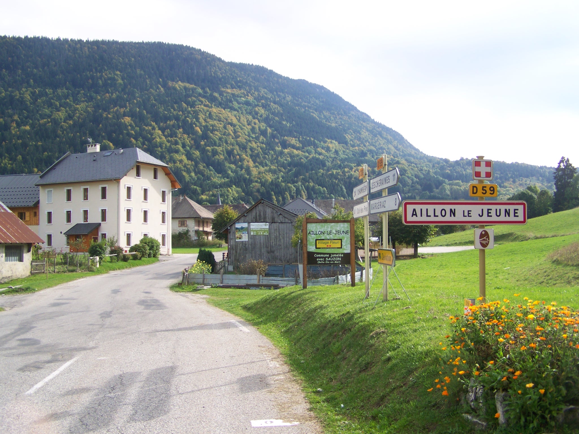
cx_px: 290
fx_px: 636
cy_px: 217
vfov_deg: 37.7
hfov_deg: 49.0
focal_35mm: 38
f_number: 4
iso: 80
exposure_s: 1/320
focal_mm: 6.3
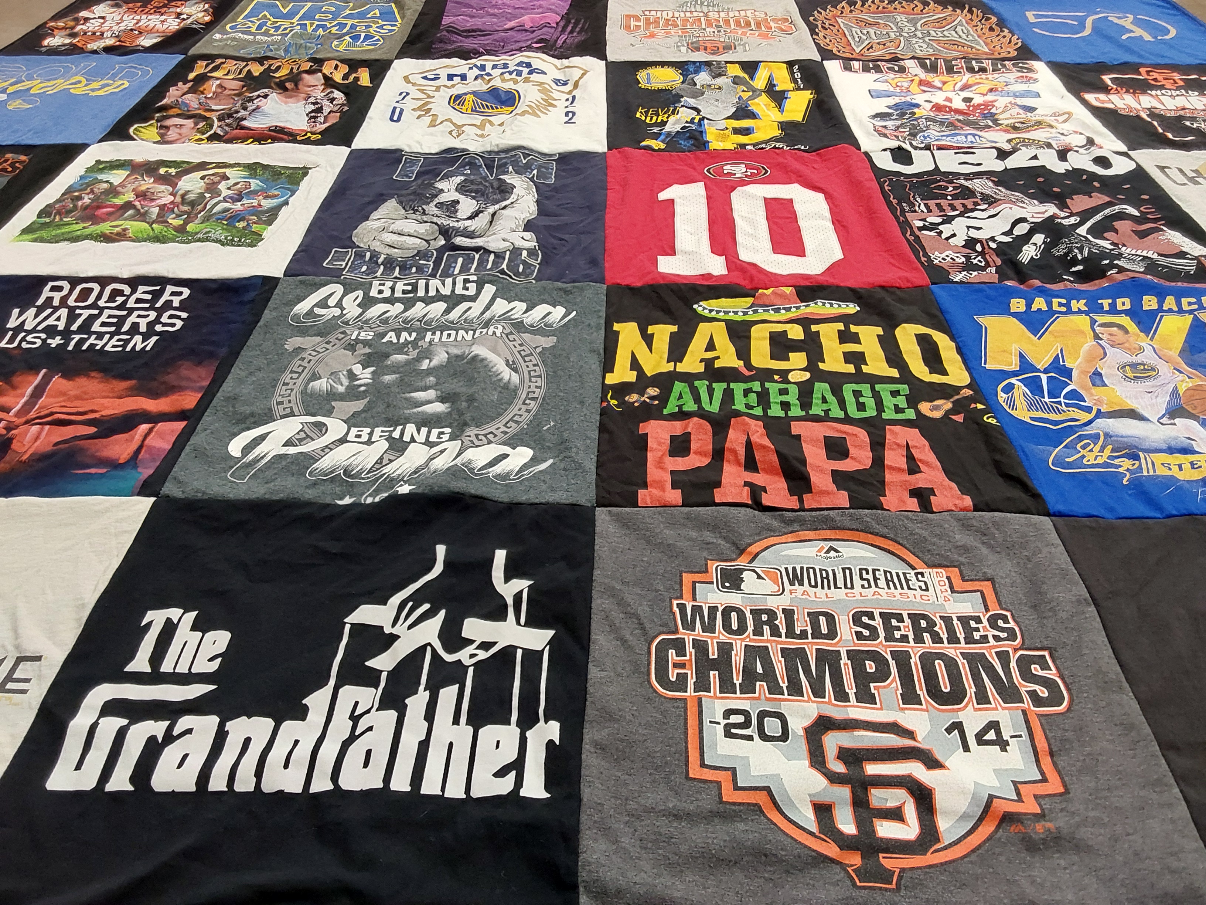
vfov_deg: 49.7
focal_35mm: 28
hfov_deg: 63.4
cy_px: 452
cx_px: 603
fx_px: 976
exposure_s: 1/60
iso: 100
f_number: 1.9
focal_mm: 2.91
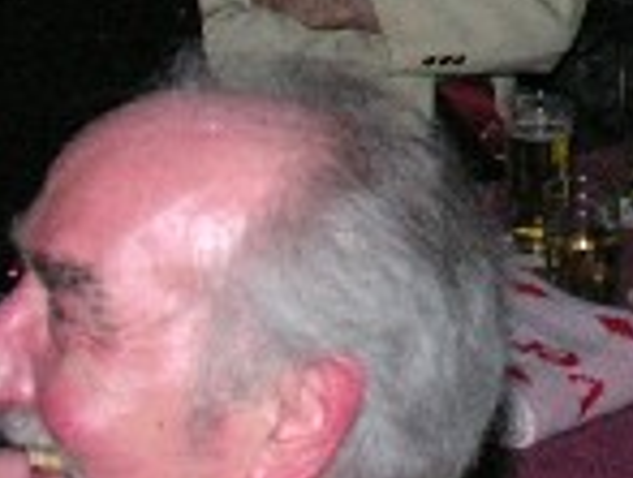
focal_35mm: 190
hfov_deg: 10.2
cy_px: -250
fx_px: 3483
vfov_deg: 7.7
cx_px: 818
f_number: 4
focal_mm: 8.9
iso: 200
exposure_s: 1/60.1
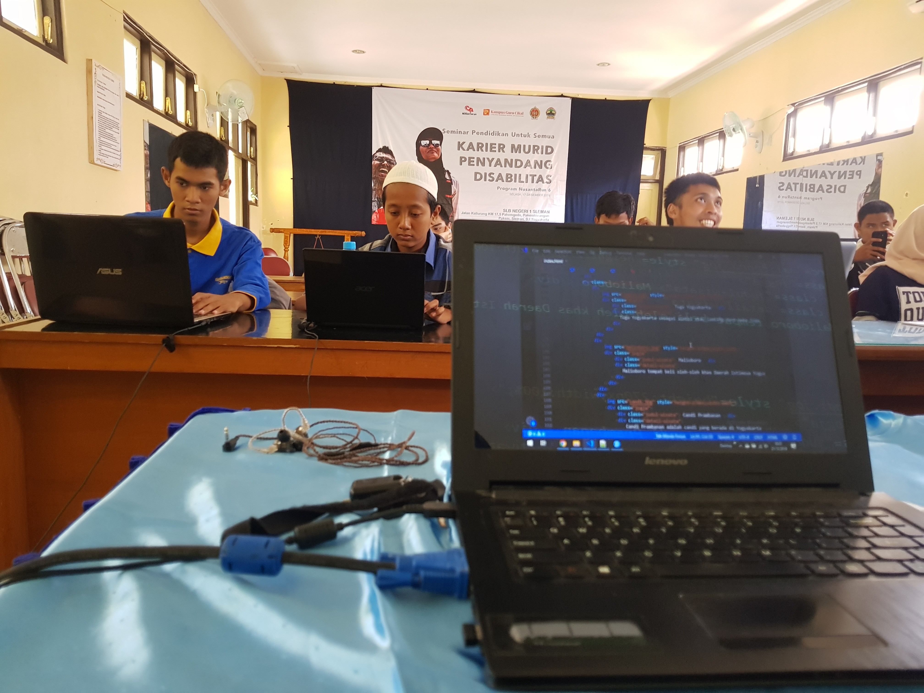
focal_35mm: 26
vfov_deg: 53.1
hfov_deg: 67.3
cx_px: 462
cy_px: 346
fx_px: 694
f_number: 1.7
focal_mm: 4.2
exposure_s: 1/21
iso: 200
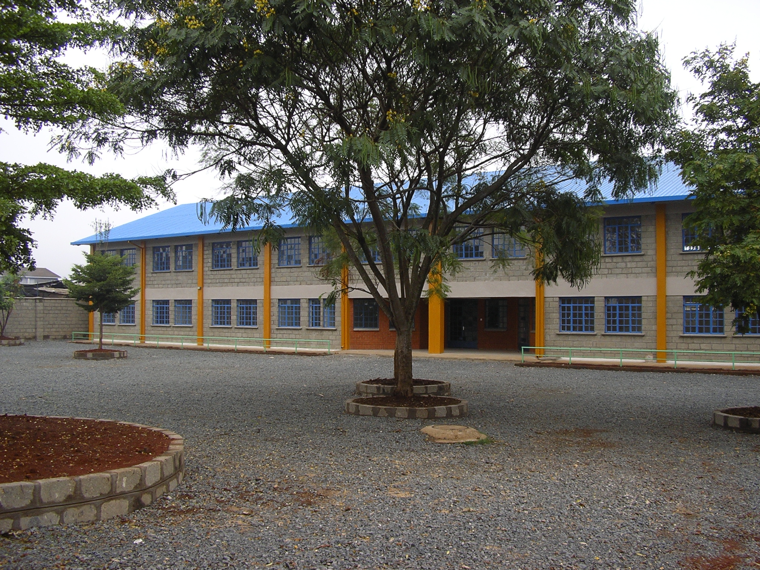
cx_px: 380
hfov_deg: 49.0
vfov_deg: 37.7
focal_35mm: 38
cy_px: 285
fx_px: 834
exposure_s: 1/160
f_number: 2.9
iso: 50
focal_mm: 5.8
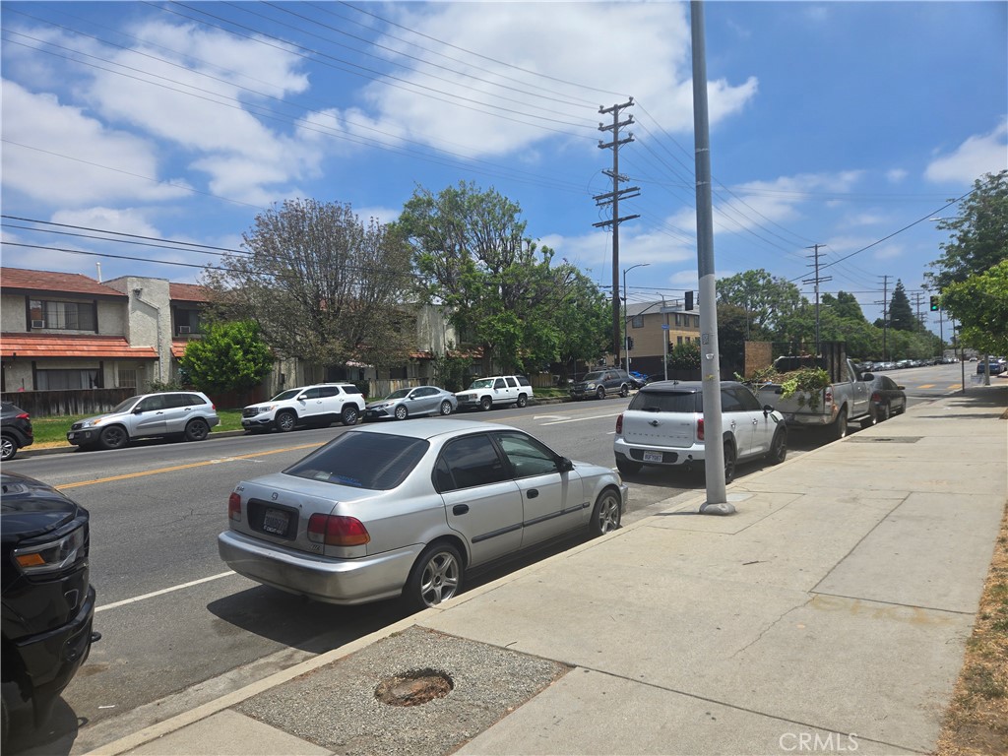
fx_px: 670
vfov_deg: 58.9
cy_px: 378
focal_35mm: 23
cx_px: 504
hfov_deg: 73.9
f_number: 1.8
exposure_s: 1/2586
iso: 25
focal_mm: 5.4
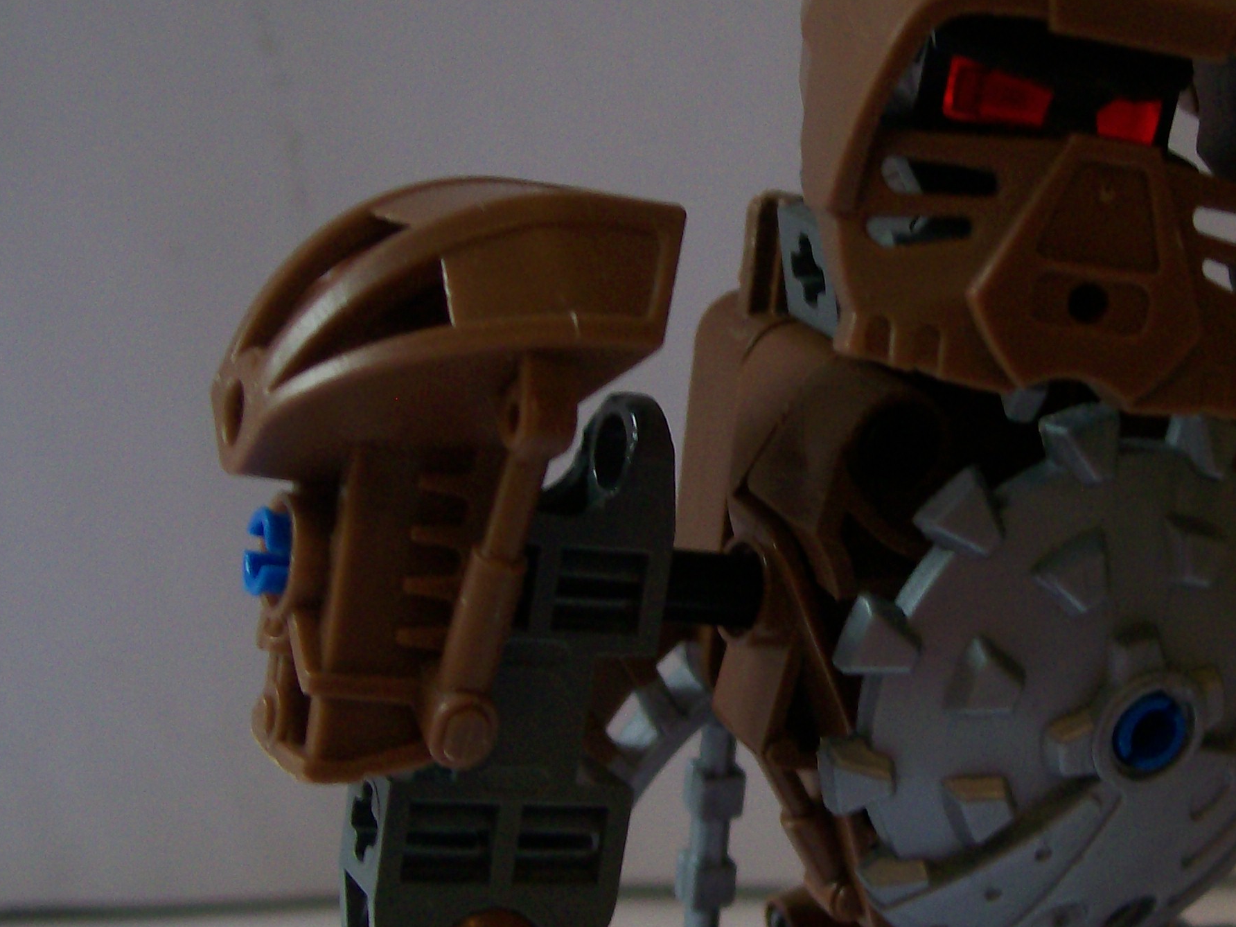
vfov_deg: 23.6
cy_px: 514
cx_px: 867
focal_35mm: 62
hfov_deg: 30.8
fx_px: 2214
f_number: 2.7
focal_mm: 6
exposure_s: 1/32
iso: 96
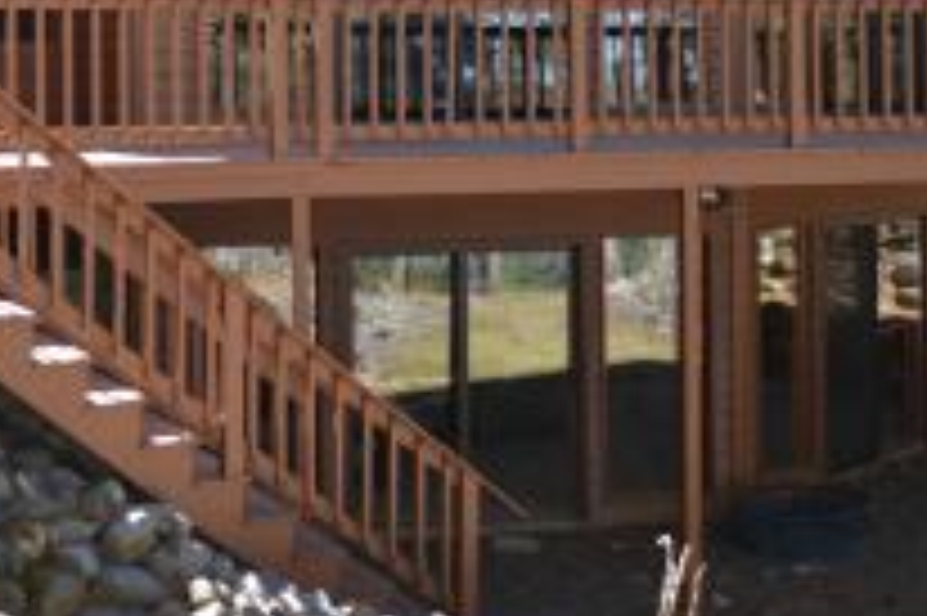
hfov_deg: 33.6
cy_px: -27
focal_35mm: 59
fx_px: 1518
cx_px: 292
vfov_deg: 22.0
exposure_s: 1/125
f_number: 4
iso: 100
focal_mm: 18
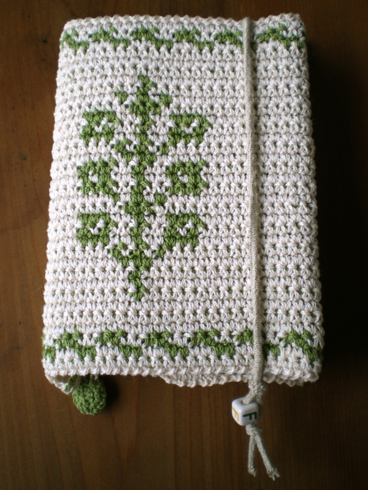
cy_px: 245
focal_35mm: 36
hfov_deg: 39.7
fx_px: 510
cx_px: 184
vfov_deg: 51.4
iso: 64
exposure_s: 1/50
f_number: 3.1
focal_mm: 6.3
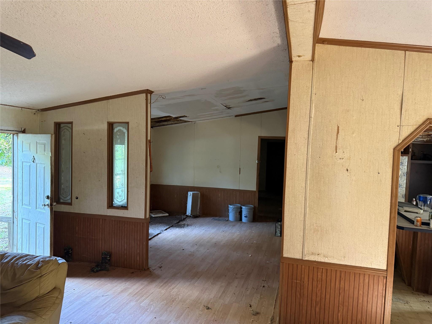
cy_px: 162
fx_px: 300
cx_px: 216
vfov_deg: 56.8
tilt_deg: -2.1
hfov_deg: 71.6
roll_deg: -2.8
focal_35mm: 24
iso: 640
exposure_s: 1/60
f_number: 1.78
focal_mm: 6.76
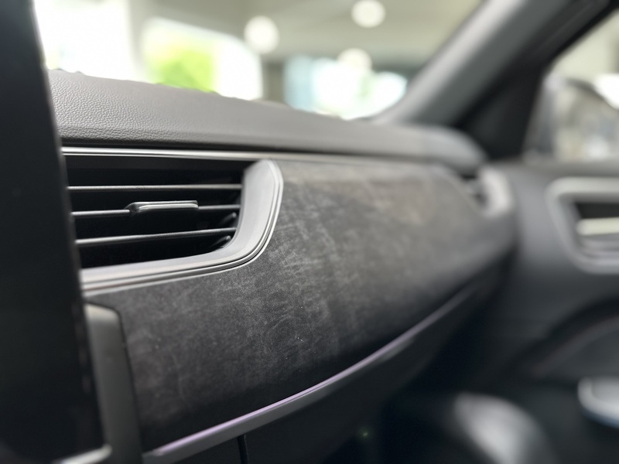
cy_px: 232
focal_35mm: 24
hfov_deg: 71.6
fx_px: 429
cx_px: 310
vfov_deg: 56.8
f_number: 1.78
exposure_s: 1/50
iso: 125
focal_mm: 6.86
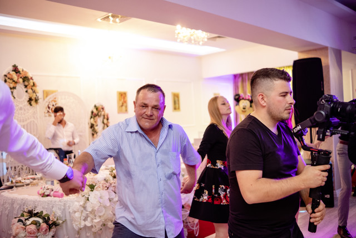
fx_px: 346
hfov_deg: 54.4
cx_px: 178
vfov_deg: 37.9
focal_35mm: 35
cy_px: 119
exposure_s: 1/160
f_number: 1.4
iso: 800
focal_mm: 23
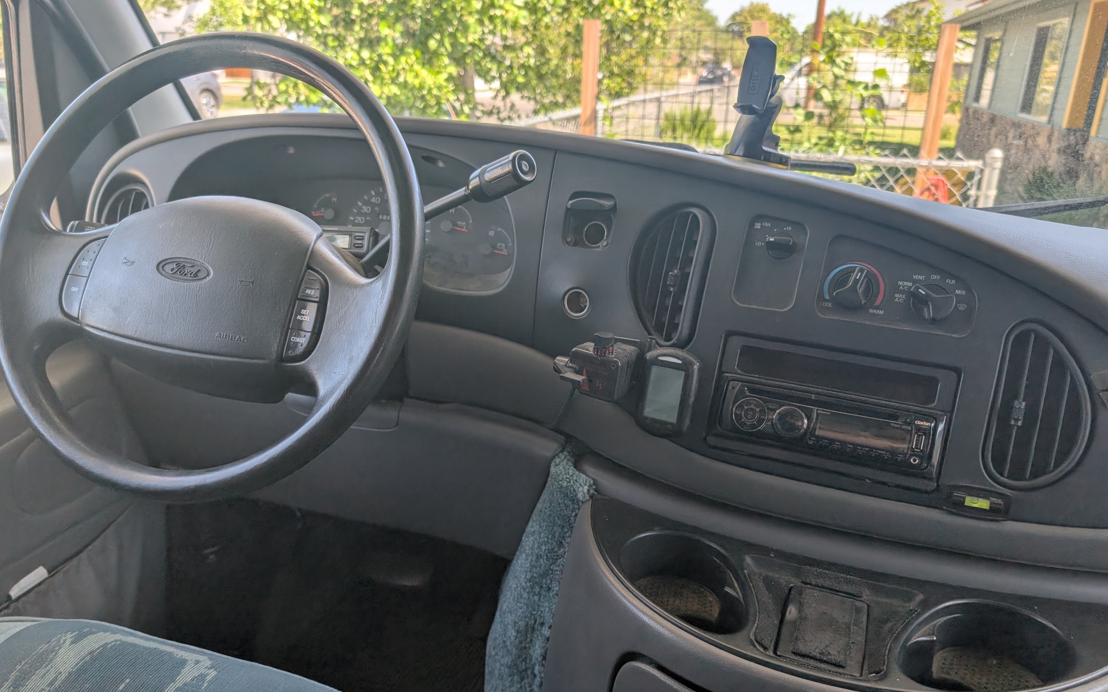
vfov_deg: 45.9
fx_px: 815
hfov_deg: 68.4
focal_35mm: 27
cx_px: 549
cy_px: 397
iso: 16
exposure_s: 1/146
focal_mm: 6.9
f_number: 1.68
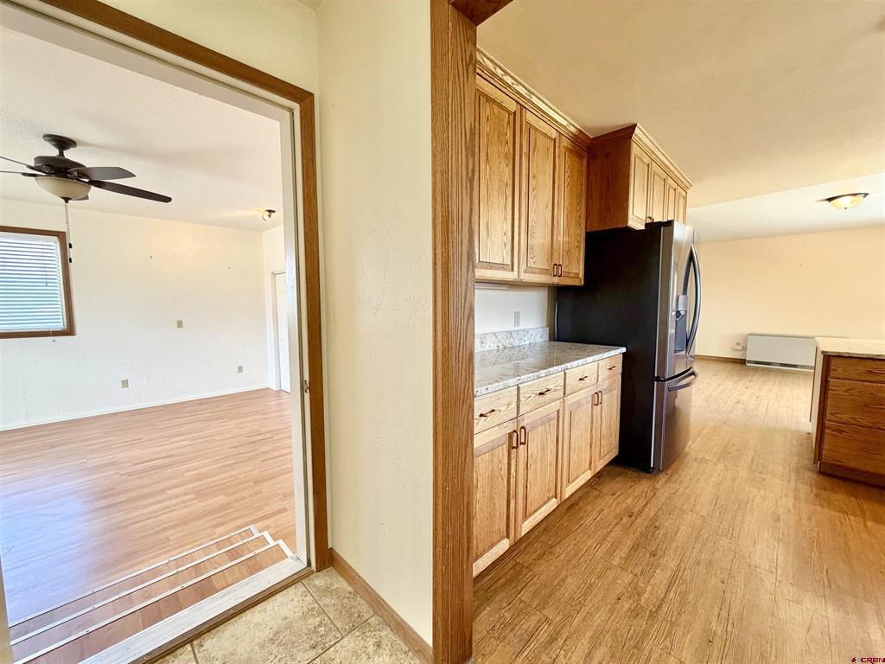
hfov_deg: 102.1
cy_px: 332
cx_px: 442
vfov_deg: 85.7
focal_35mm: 14
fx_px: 358
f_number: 2.2
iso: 320
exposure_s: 1/120
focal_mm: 2.22
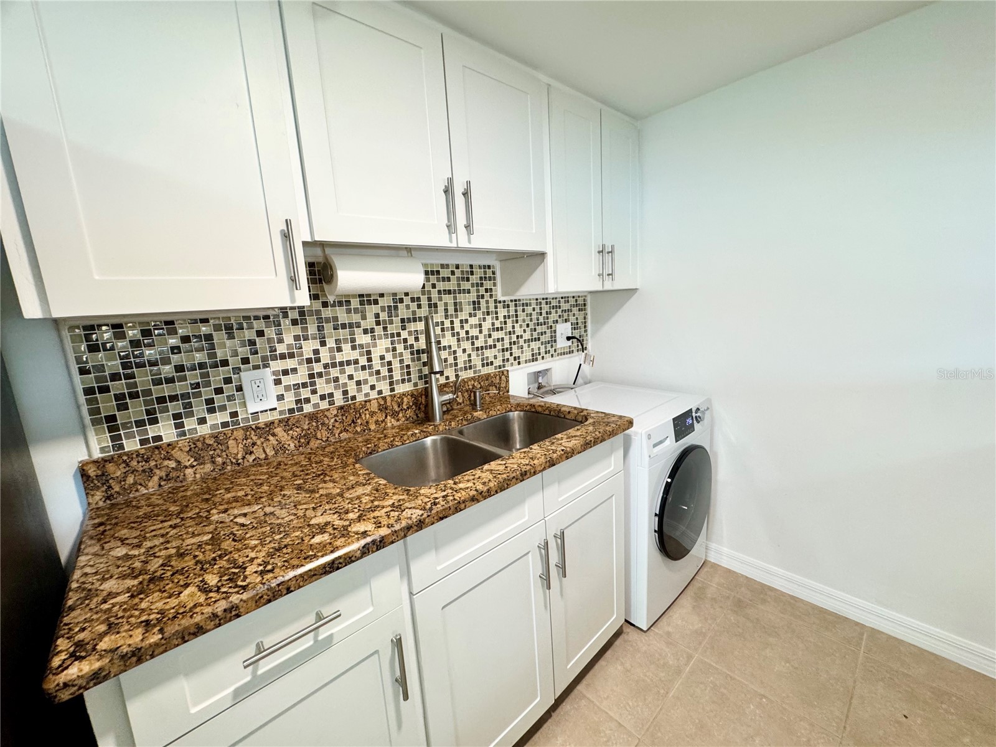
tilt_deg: -10.5
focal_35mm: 14
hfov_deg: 102.1
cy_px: 374
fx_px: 403
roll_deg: +3.7
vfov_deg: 85.7
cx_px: 498
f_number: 2.2
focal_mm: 2.22
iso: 200
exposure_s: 1/62
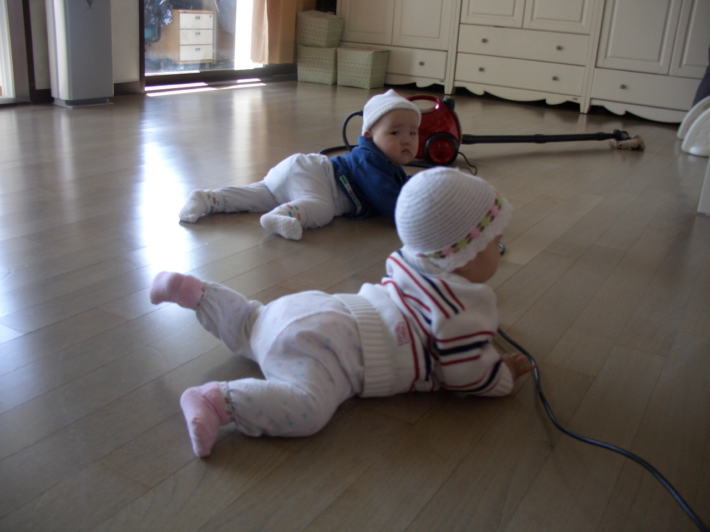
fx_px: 677
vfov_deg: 42.9
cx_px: 355
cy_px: 266
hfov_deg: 55.4
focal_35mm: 33
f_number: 2.8
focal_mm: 7.1
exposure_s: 1/60
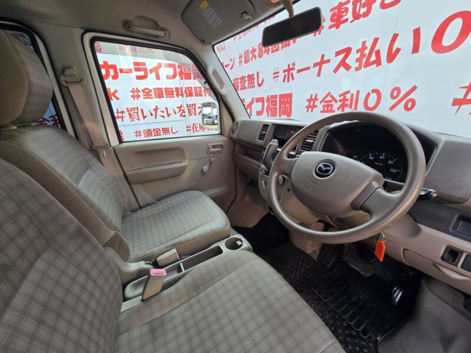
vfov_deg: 89.9
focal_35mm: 13
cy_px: 176
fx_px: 177
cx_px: 236
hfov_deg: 106.2
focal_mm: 2.2
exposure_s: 1/106
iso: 50
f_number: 2.2
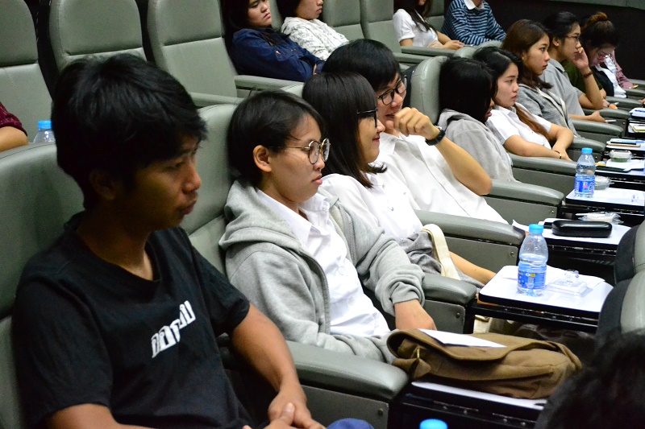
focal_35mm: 60
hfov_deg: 33.4
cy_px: 214
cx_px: 322
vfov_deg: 22.6
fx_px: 1075
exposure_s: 1/60
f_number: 5.3
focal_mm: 40
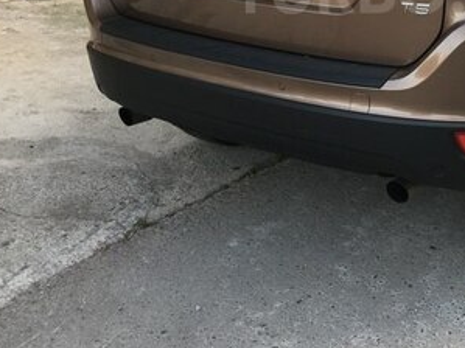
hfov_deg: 29.4
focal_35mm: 64
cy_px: -10
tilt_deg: -8.5
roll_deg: +1.0
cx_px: 392
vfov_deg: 22.0
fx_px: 859
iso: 25
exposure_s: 1/50
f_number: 2.2
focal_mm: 4.15
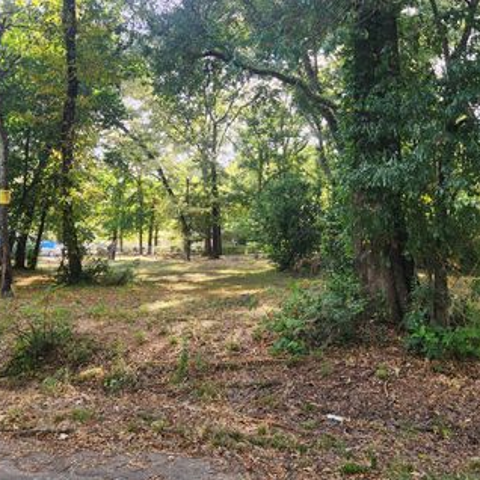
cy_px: 209
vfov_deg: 51.0
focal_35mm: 32
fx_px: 502
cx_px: 240
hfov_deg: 51.1
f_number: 1.8
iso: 50
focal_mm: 5.4
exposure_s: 1/180
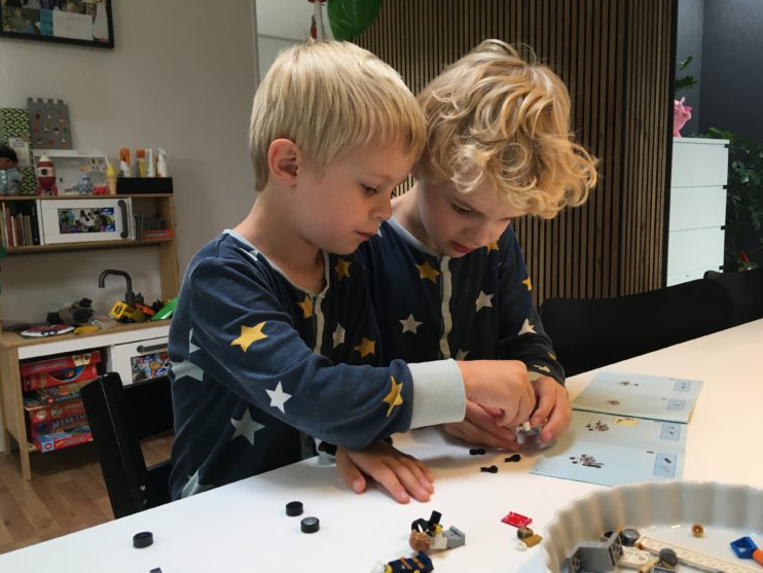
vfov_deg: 46.8
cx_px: 389
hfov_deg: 59.9
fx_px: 661
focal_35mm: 30
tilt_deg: -9.1
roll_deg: +2.0
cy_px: 288
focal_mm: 4.15
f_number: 2.2
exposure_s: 1/33
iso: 32
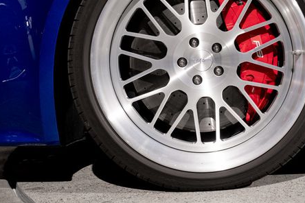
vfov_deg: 18.1
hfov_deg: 26.8
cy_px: 59
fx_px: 635
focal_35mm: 75
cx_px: 205
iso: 250
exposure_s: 1/160
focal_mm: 52
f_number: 8
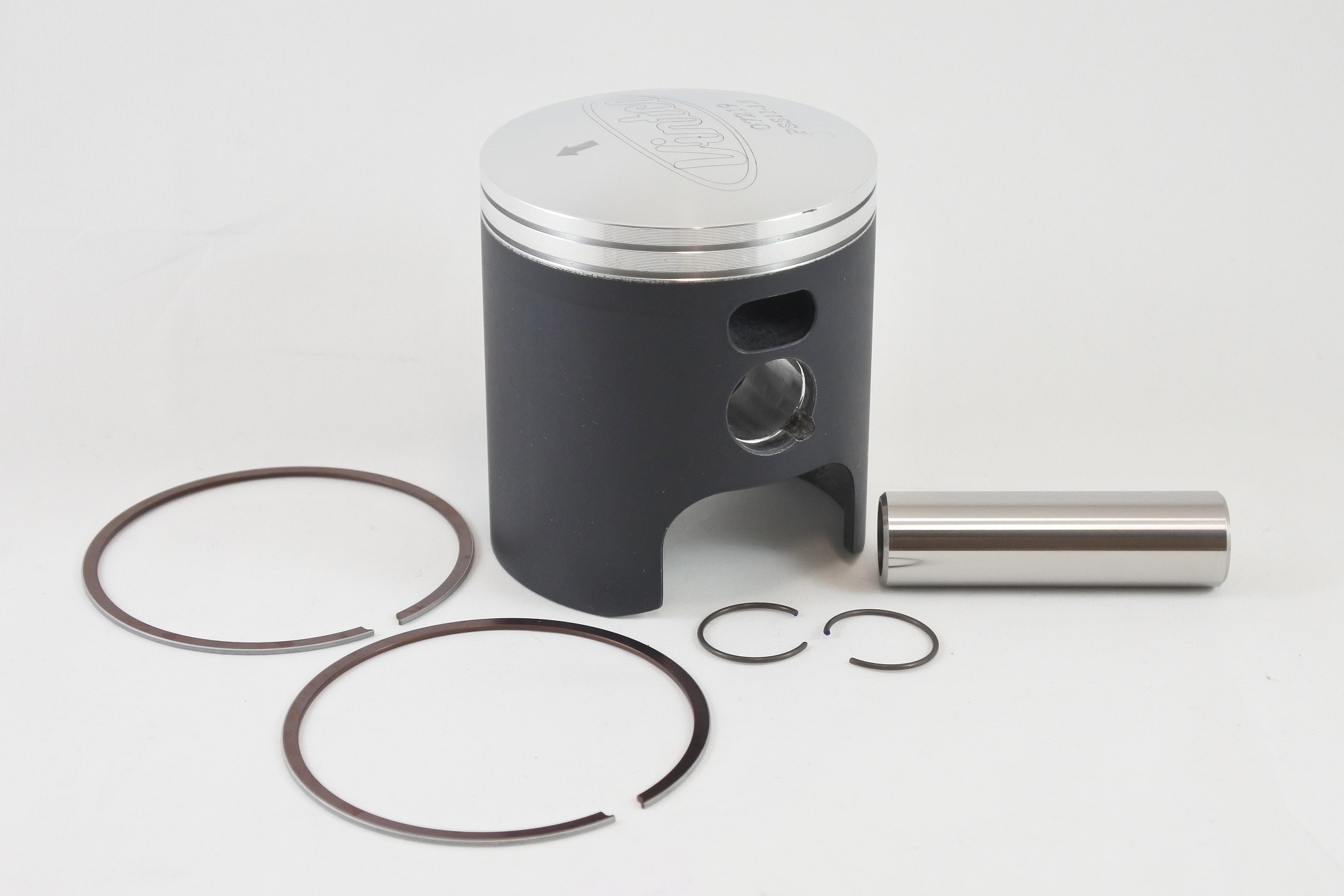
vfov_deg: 24.6
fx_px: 2053
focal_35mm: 55
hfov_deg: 36.2
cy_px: 448
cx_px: 672
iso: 560
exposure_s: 1/125
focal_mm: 20.6
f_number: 4.8
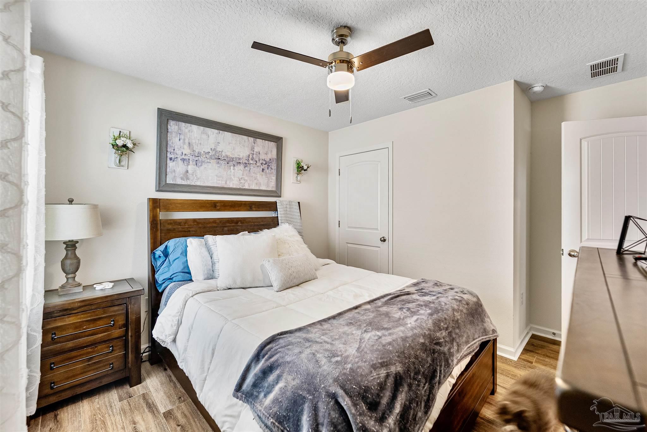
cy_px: 216
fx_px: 252
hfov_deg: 104.2
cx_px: 324
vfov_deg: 81.3
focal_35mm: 14
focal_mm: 14
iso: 500
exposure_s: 1/4
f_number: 4
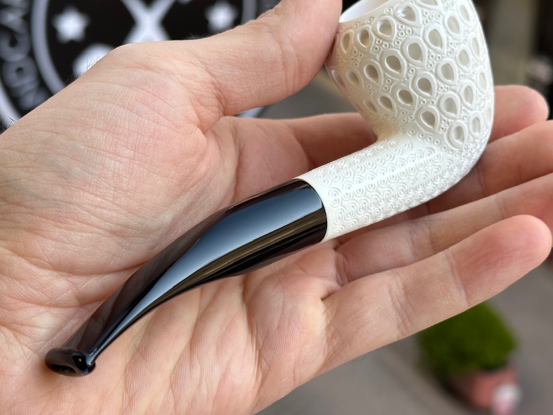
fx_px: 1022
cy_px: 168
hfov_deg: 30.3
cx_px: 282
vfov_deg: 22.9
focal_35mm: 64
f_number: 1.78
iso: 64
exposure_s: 1/355
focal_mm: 6.86
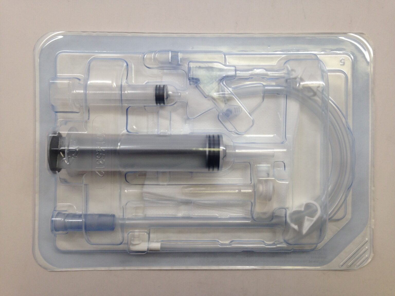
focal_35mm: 33
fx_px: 377
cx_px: 198
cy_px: 148
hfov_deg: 55.4
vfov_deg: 42.9
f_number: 2.4
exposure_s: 1/60
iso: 50
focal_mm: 4.12
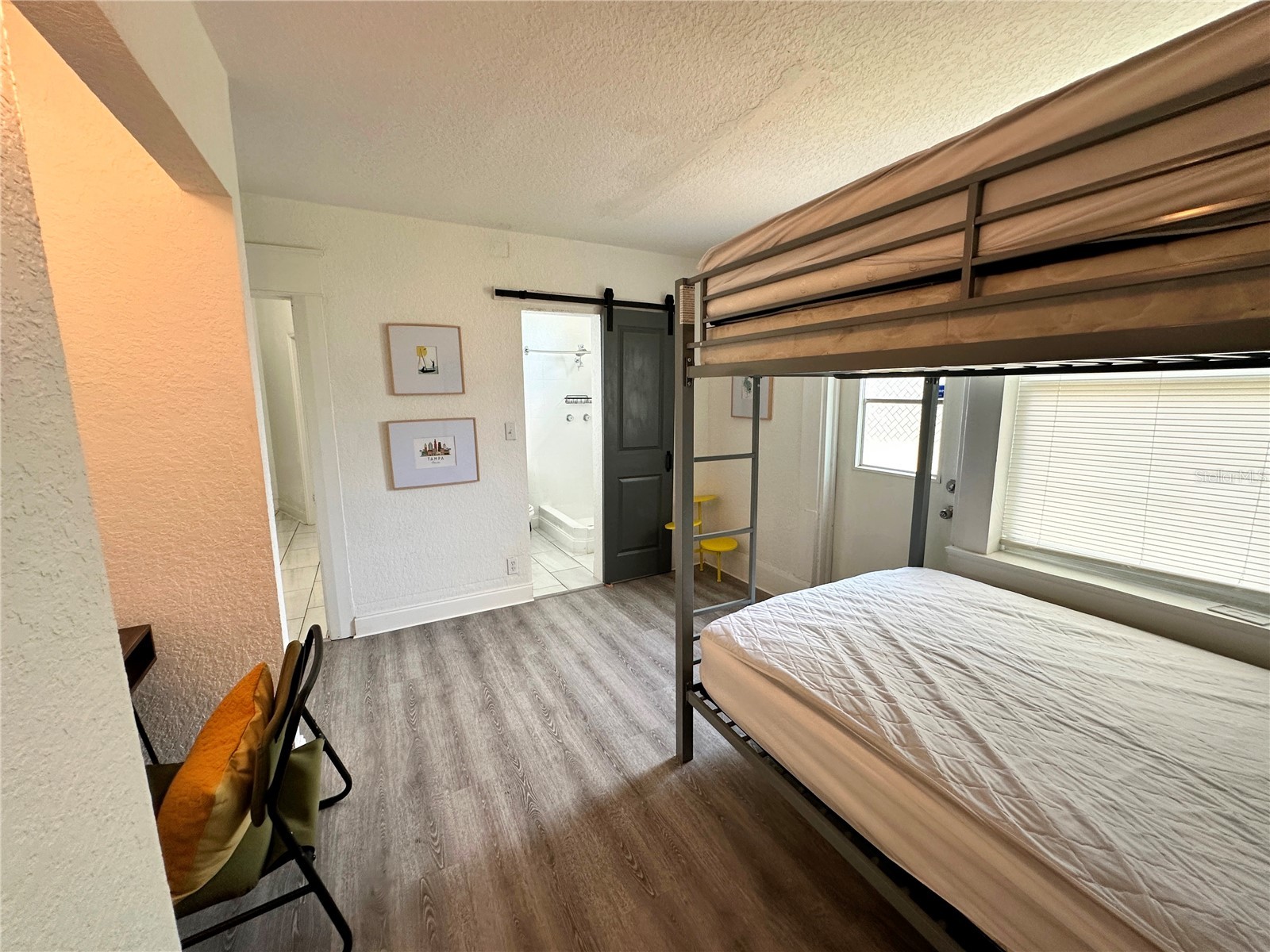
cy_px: 476
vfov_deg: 85.7
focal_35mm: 14
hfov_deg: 102.1
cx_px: 635
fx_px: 514
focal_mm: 2.22
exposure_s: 1/120
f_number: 2.2
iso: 200
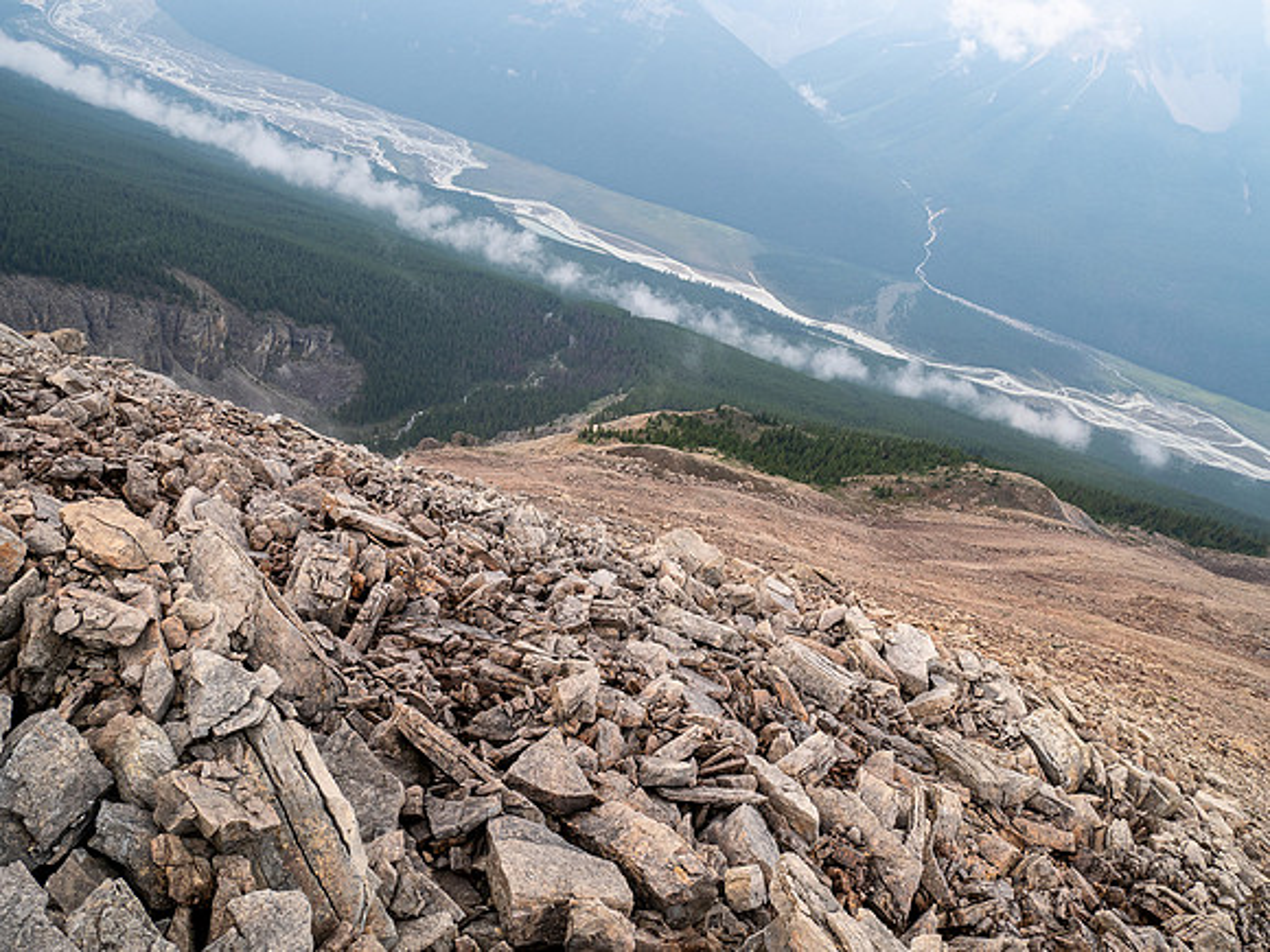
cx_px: 635
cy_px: 476
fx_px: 954
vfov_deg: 53.1
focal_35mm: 26
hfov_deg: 67.3
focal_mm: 13
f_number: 8
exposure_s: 1/200
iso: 200
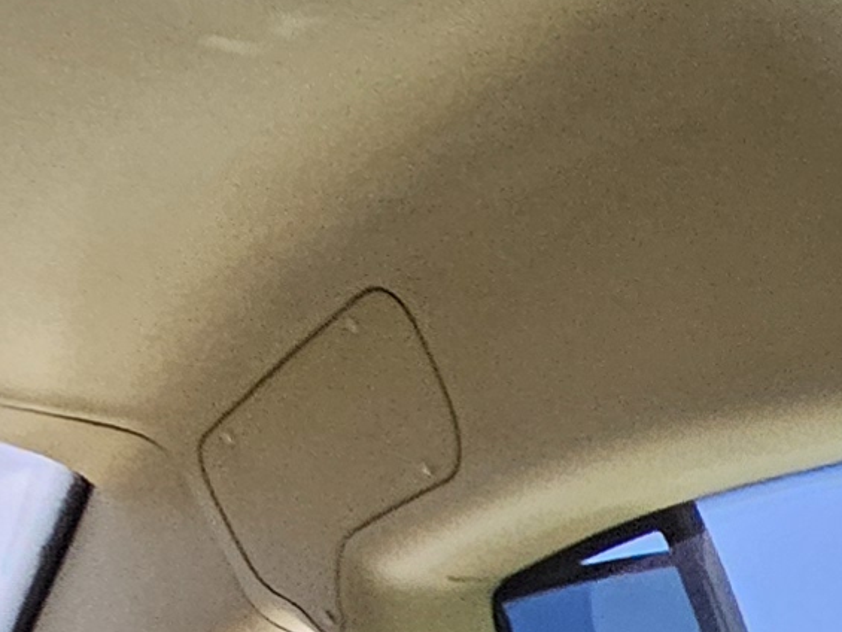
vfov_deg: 9.5
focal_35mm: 92
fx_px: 2238
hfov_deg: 9.6
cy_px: 2193
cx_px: 2945
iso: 50
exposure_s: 1/102
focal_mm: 2.2
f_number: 2.2
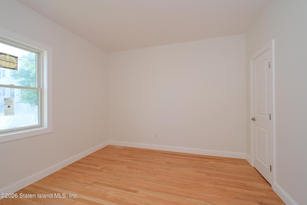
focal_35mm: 15
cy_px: 102
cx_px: 154
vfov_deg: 77.3
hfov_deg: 100.4
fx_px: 128
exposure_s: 1/80
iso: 800
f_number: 7.1
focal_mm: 10
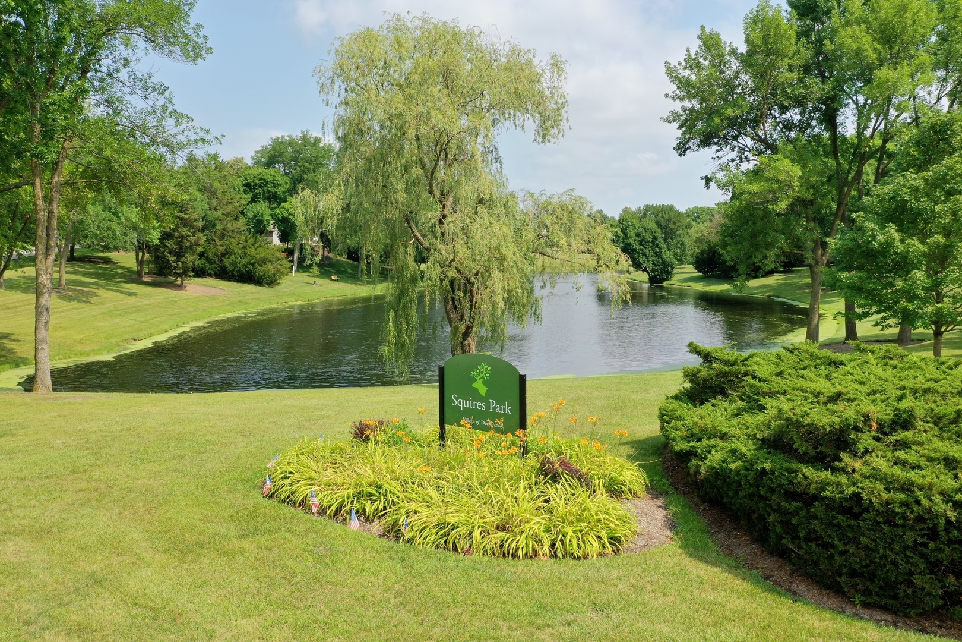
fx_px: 748
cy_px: 321
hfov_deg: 65.5
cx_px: 481
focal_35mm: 28
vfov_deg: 46.4
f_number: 5.6
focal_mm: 10.26
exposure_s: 1/320
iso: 100
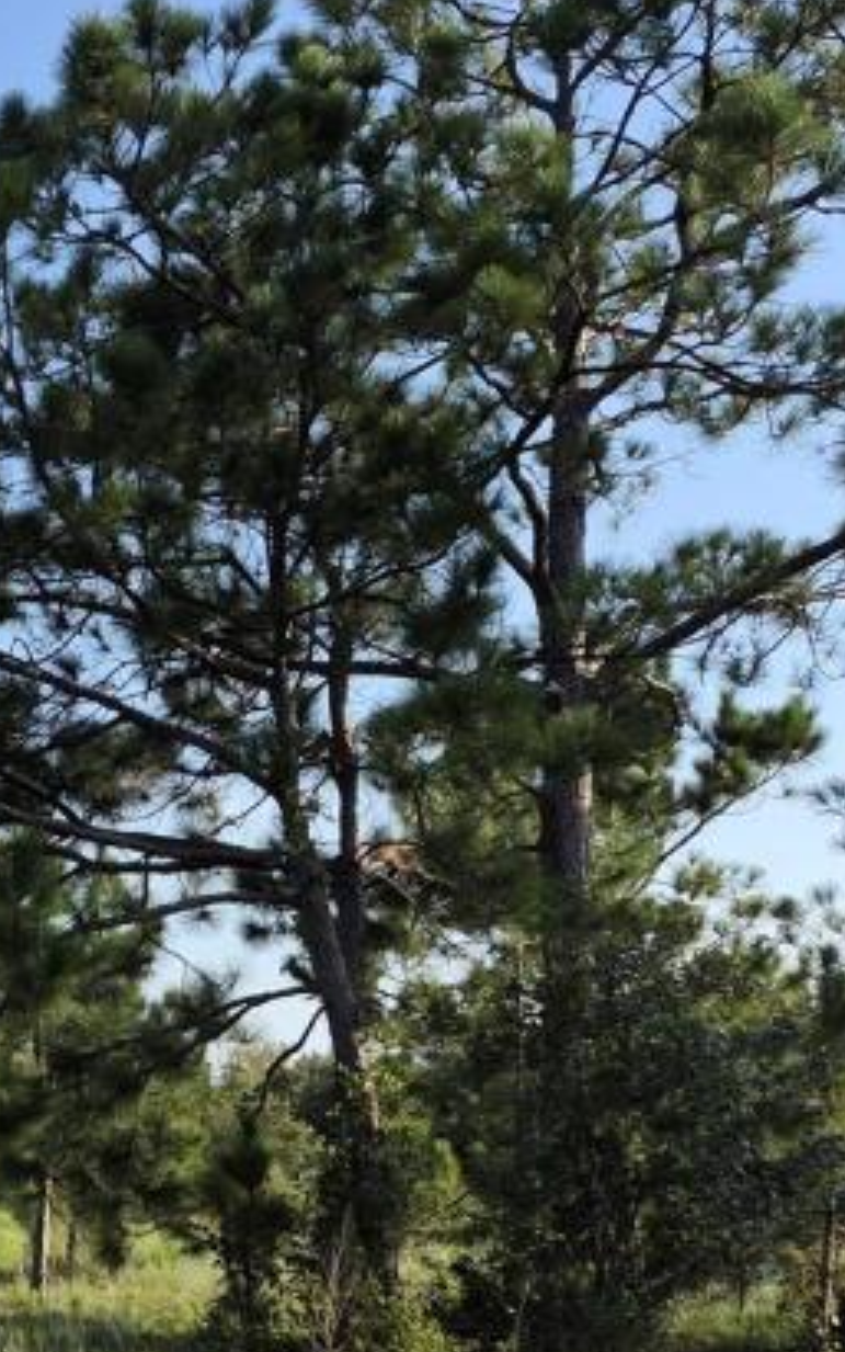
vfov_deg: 34.7
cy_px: 1063
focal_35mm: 57
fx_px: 2100
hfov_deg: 18.8
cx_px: -569
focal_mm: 5.4
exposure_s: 1/908
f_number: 1.8
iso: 25
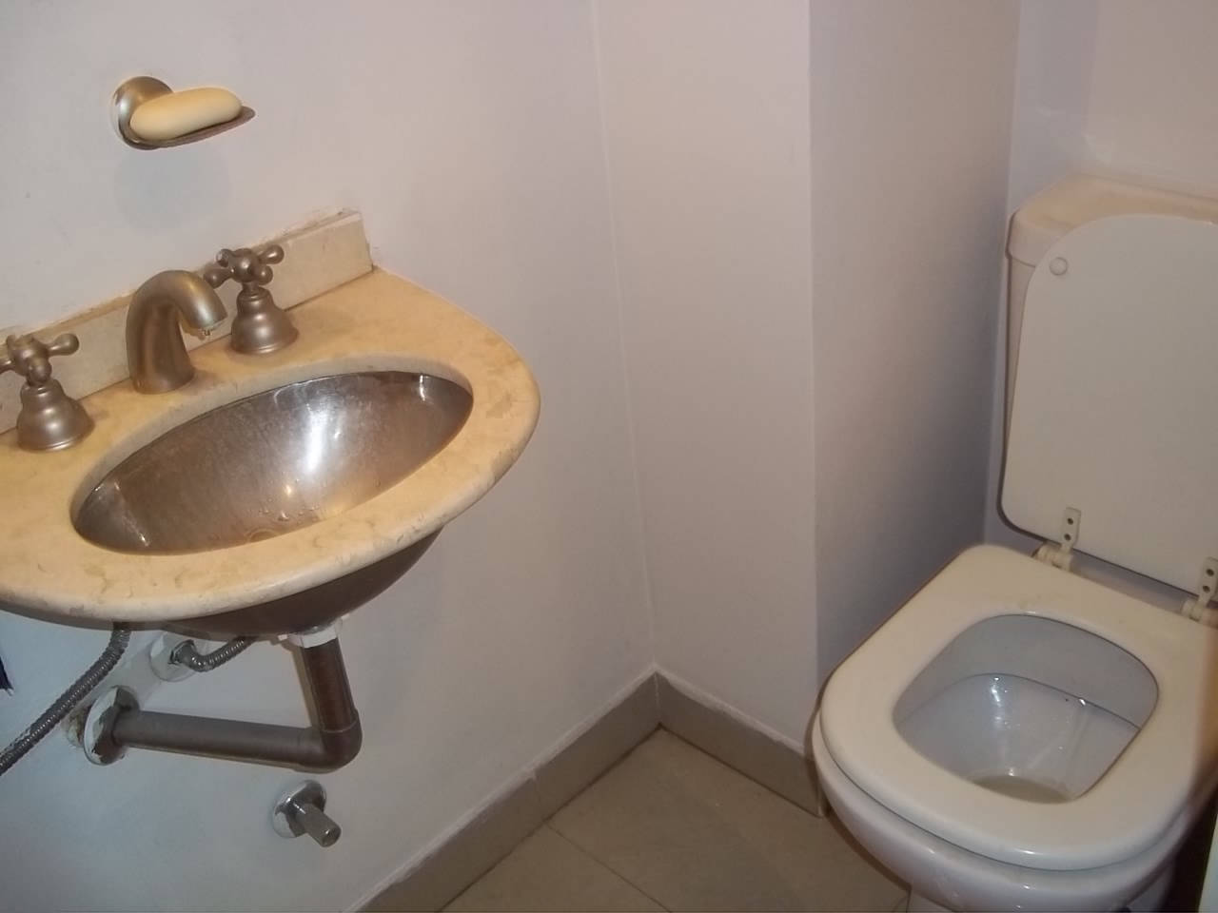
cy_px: 456
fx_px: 1267
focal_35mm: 36
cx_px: 609
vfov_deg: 39.7
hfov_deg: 51.4
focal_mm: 6.5
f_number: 3.1
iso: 160
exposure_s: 1/30
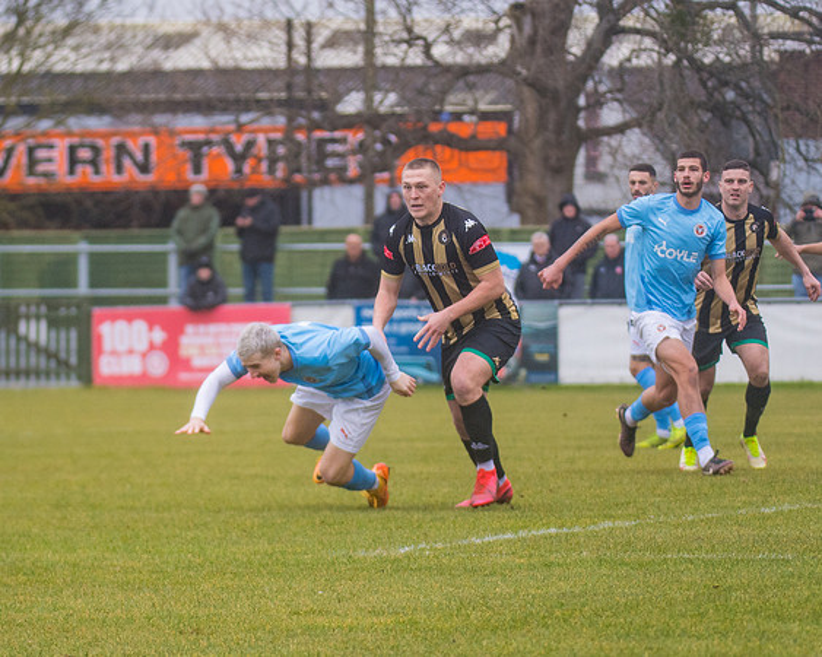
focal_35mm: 271
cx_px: 285
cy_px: 315
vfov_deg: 5.7
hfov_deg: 7.1
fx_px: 6603
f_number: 4
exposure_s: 1/1600
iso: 1250
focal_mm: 170
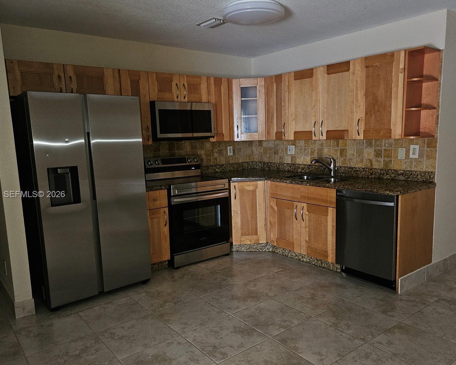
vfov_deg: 51.5
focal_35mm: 28
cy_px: 195
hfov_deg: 62.2
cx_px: 239
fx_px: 378
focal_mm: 5.4
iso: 125
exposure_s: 1/17.2
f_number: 1.8
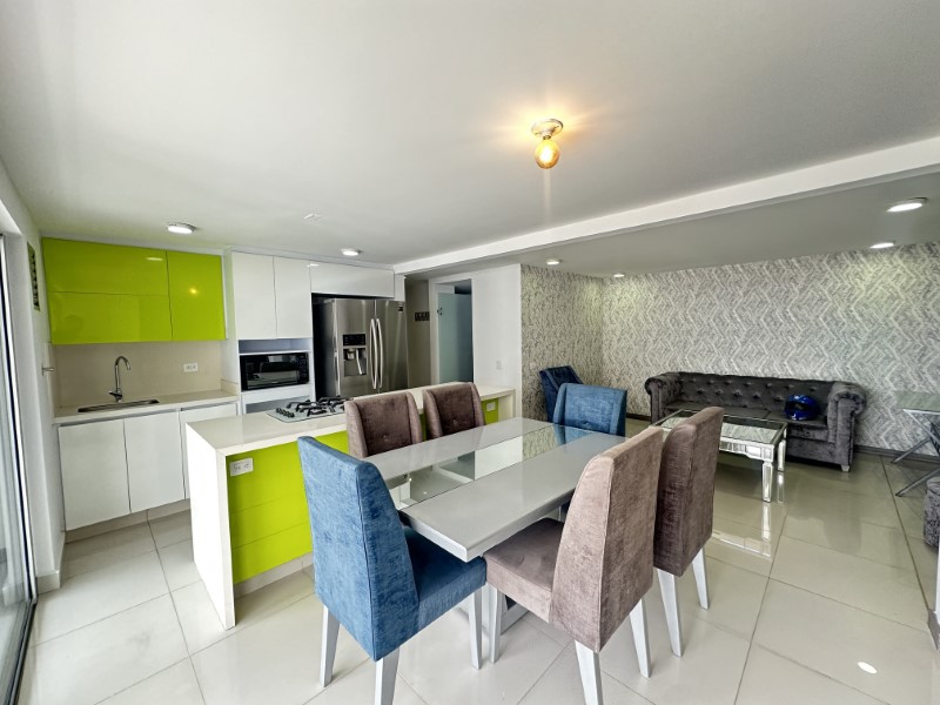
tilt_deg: -3.1
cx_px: 470
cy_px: 352
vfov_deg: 85.7
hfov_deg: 102.1
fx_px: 380
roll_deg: +0.2
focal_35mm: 14
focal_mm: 2.22
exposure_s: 1/99
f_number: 2.2
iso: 160
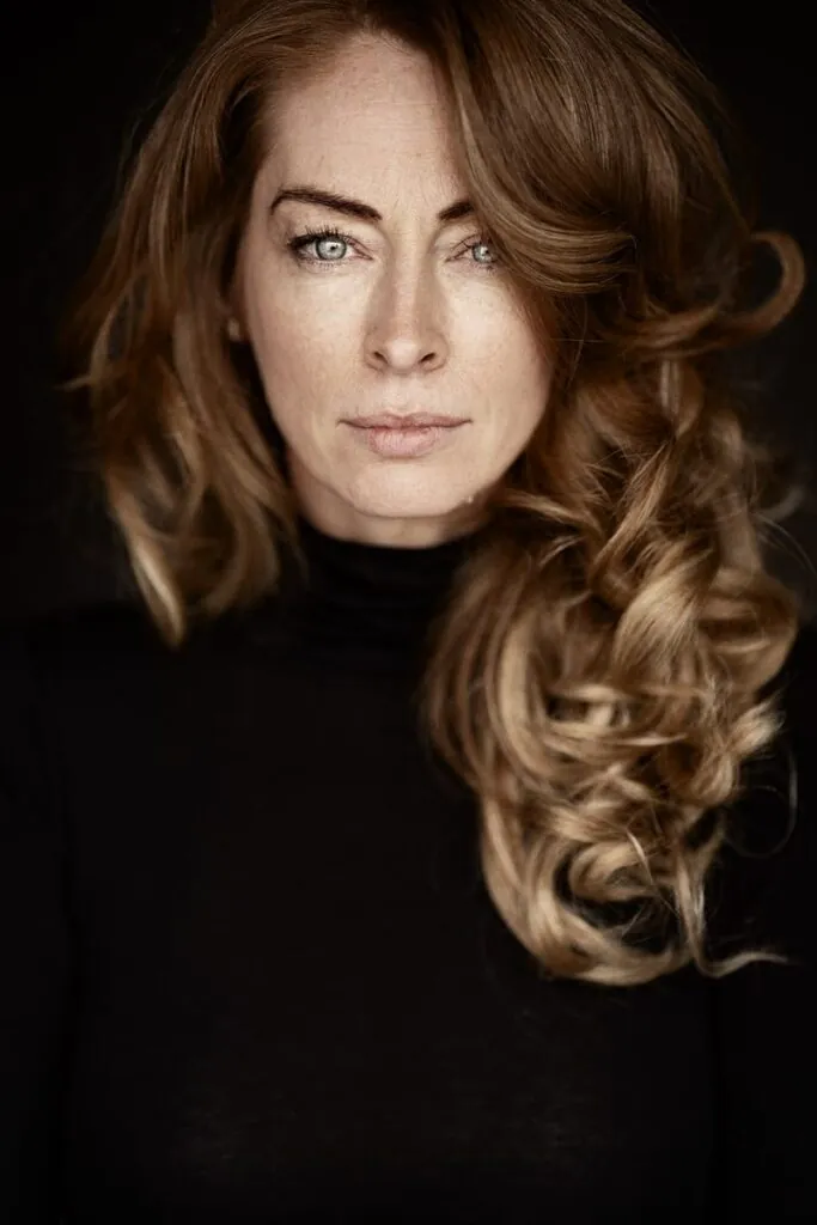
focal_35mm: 85
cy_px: 612
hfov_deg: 16.1
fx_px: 2892
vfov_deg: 23.9
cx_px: 408
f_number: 1.4
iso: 50
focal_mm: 85
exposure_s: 1/500
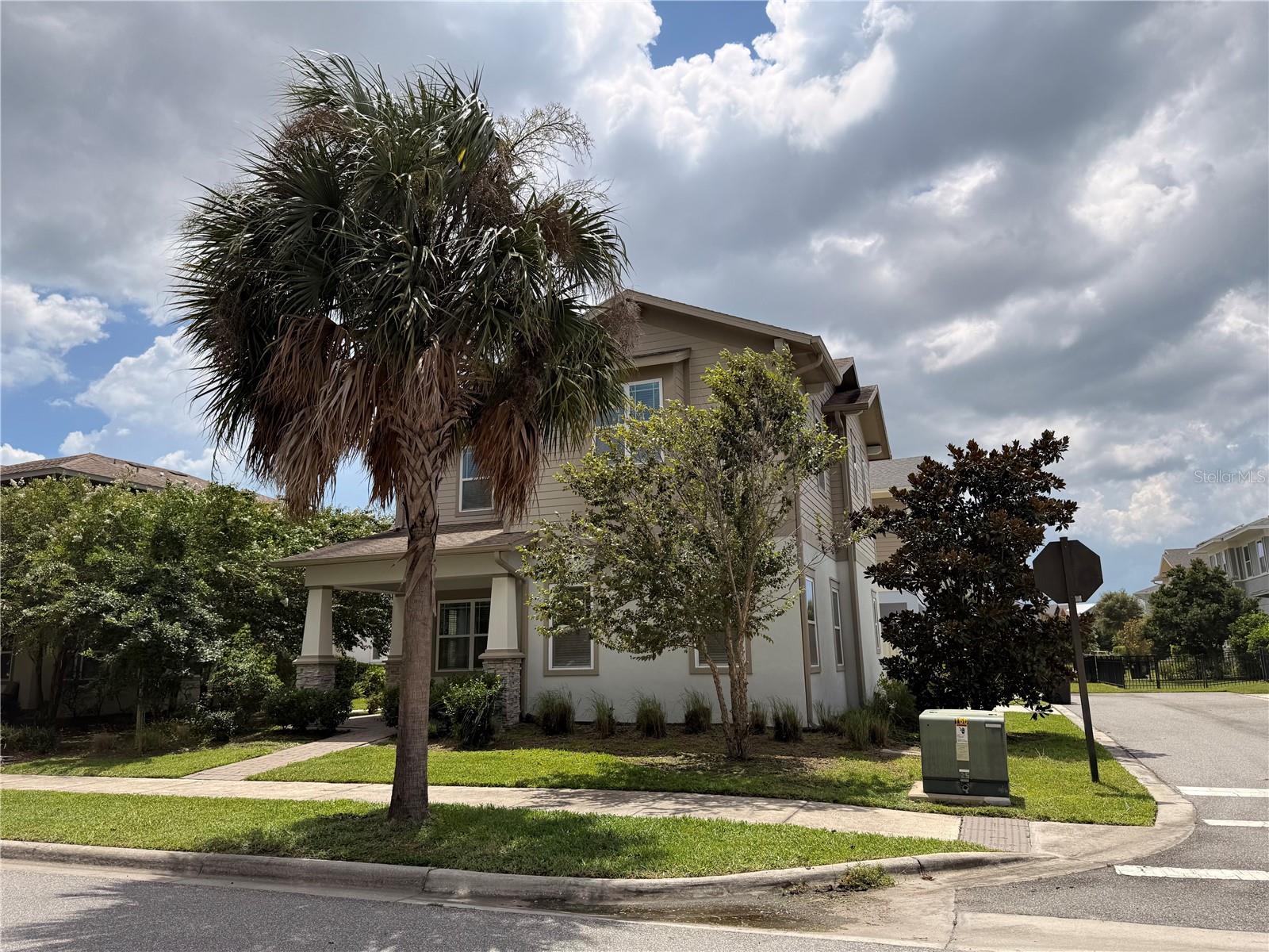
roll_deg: +1.5
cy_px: 476
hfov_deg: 71.6
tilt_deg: +12.4
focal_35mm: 24
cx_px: 634
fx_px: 880
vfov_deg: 56.8
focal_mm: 6.76
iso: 80
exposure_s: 1/7353
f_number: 1.78
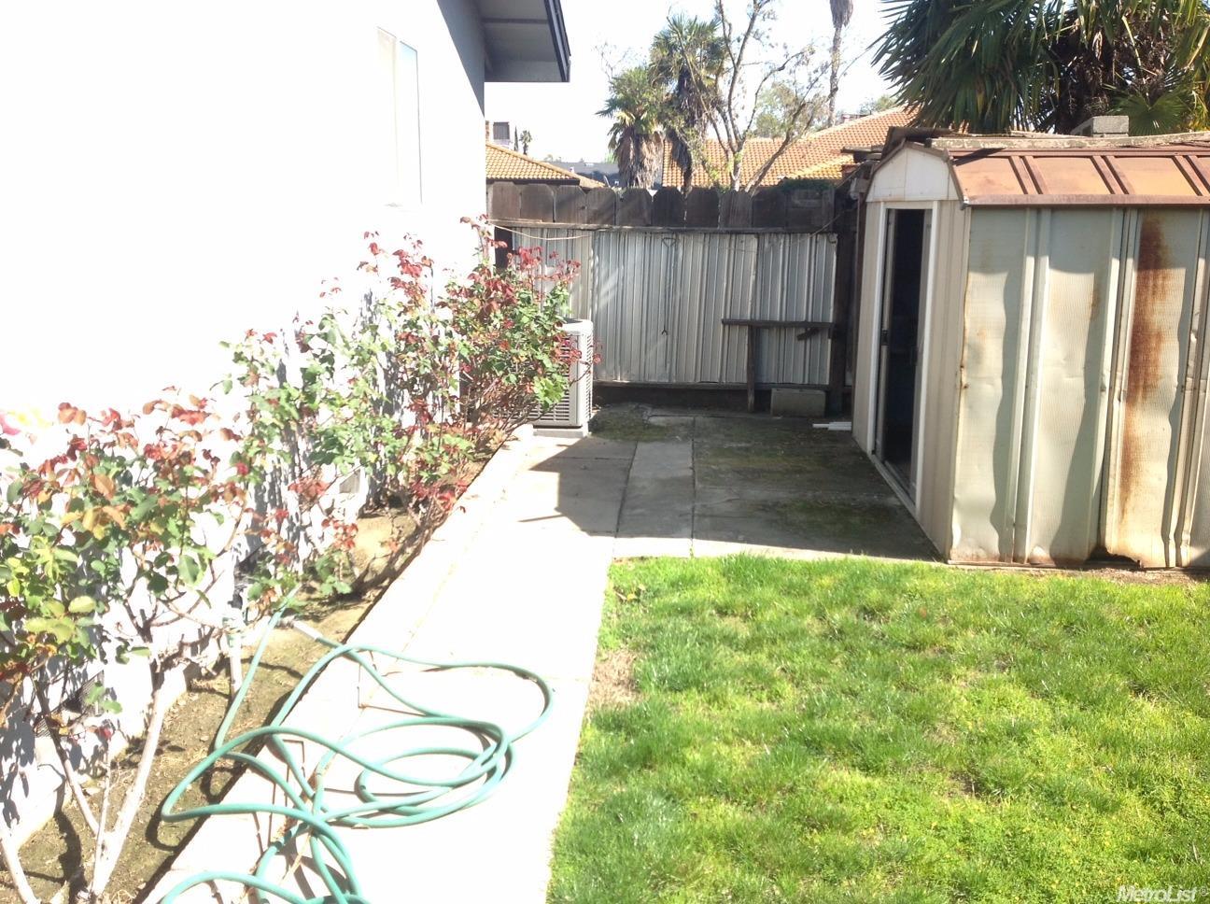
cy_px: 452
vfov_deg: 40.6
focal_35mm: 35
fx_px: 1222
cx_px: 605
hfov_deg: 52.7
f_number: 2.4
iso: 80
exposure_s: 1/472
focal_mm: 4.28
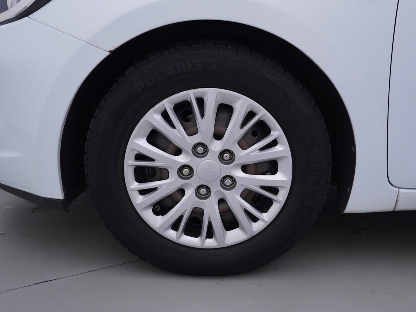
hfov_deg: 46.7
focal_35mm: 40
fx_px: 481
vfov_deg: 36.0
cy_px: 153
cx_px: 236
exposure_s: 1/100
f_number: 4.5
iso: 125
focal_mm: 24
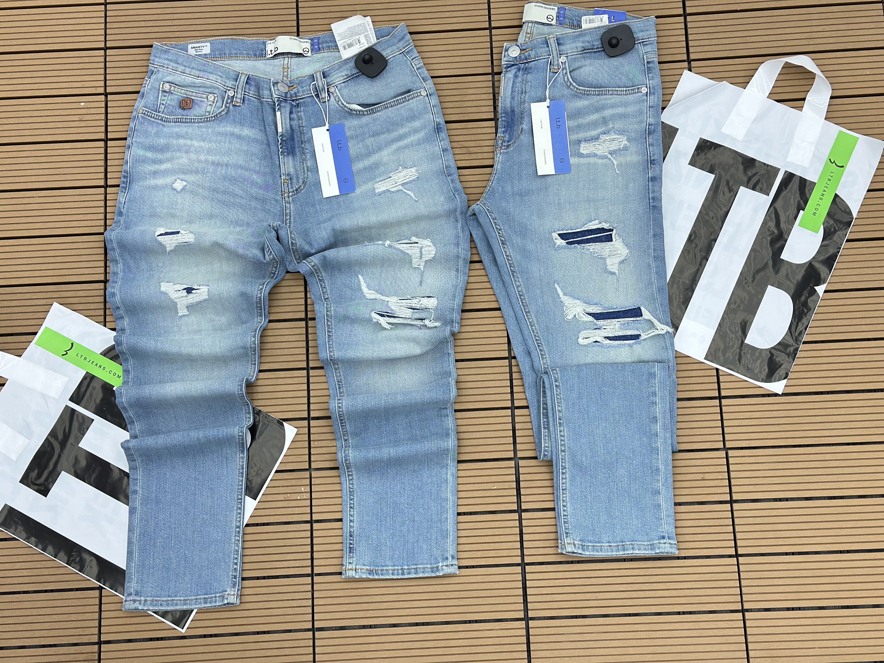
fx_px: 1226
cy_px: 332
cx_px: 442
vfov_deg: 30.3
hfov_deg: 39.7
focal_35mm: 48
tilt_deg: -77.7
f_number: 1.78
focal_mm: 6.86
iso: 125
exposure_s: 1/60
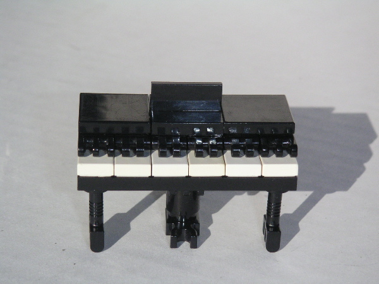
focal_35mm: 111
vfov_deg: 13.3
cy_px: 142
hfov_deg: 17.7
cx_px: 190
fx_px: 1215
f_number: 8
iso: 160
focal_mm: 17.1
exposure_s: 1/750
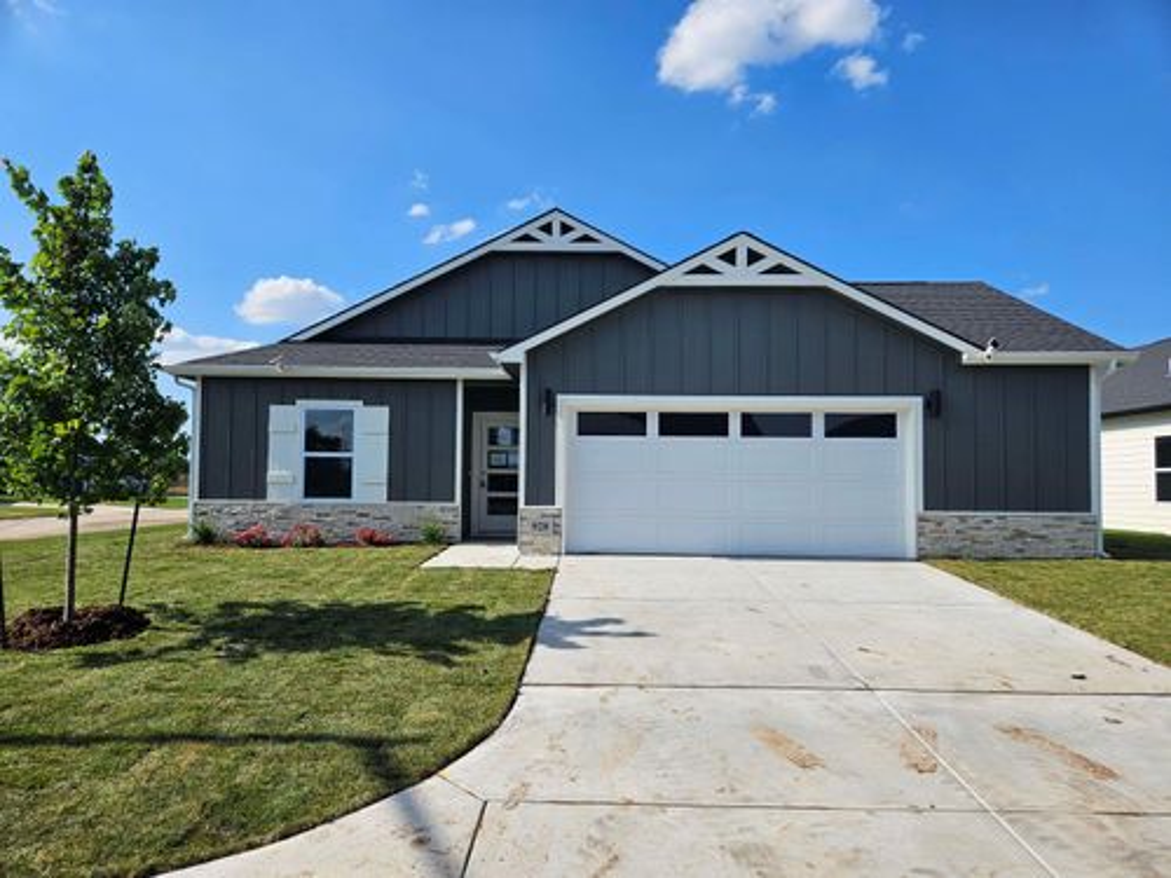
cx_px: 586
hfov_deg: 73.9
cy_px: 439
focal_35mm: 23
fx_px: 778
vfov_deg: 58.9
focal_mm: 5.4
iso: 25
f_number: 1.8
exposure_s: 1/2378
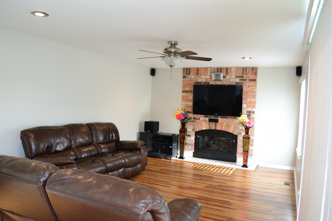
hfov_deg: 67.4
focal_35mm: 27
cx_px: 166
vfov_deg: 48.0
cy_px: 110
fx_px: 249
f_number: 4.5
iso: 1600
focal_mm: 18
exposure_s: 1/80
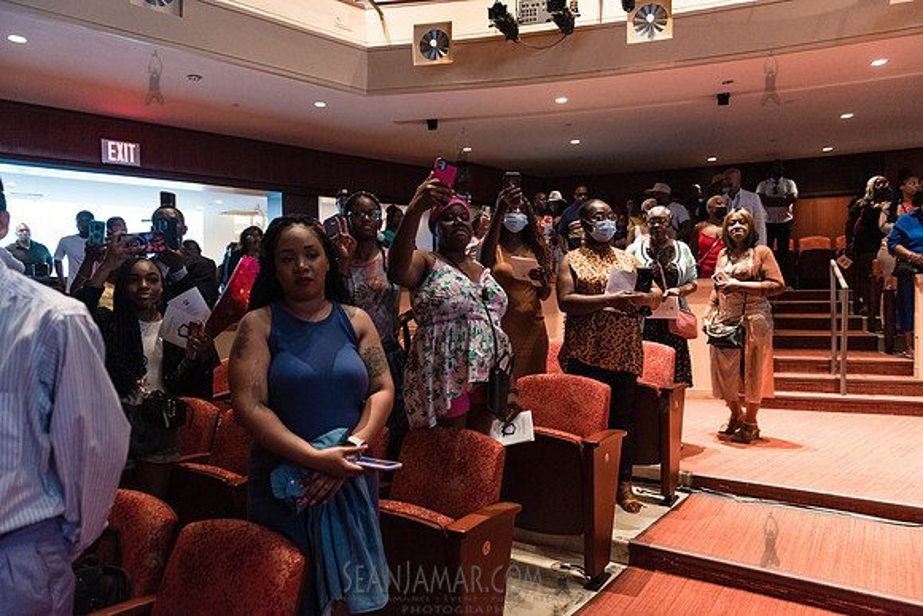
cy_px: 308
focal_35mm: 24
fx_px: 615
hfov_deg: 73.7
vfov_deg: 53.2
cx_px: 462
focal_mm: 24
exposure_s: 1/200
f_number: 3.5
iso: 4000
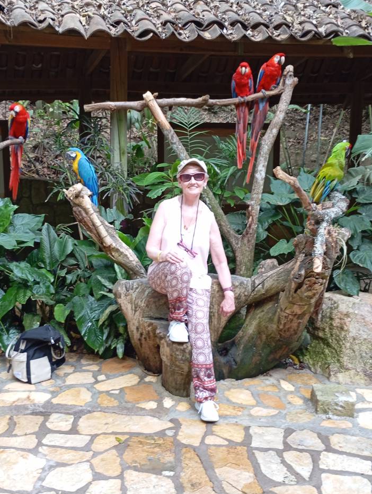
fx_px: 572
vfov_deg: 46.7
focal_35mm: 40
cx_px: 182
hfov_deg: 36.0
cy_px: 250
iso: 249
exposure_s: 1/50
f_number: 1.8
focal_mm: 4.27
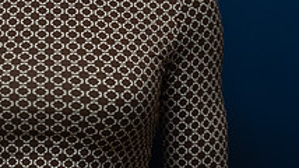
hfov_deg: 10.1
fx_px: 1687
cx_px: 36
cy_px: -62
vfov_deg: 5.6
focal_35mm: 213
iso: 1600
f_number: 2.8
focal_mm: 75
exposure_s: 1/1250
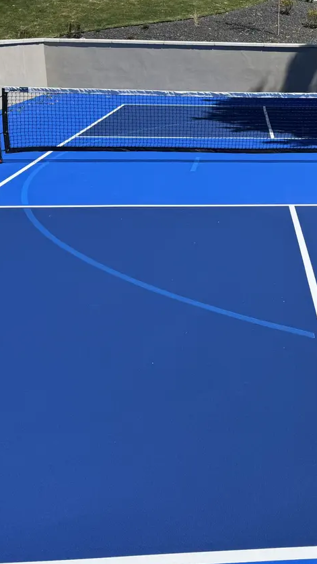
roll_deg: -1.2
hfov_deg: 25.4
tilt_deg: -15.4
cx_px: 305
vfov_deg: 45.3
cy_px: 237
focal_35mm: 45
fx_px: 672
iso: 80
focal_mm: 6.76
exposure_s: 1/4049
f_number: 1.78
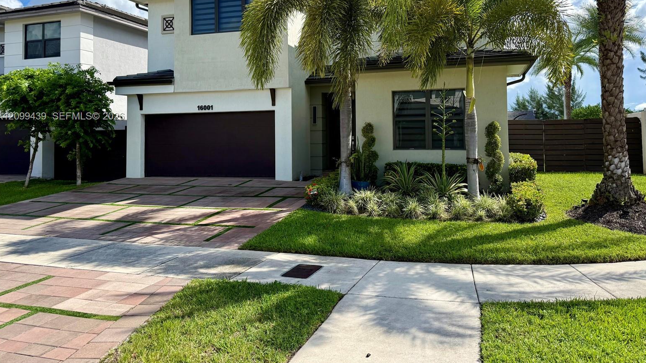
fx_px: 463
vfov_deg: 42.3
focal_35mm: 27
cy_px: 117
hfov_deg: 69.8
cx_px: 328
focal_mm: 6.76
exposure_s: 1/4673
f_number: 1.78
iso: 100
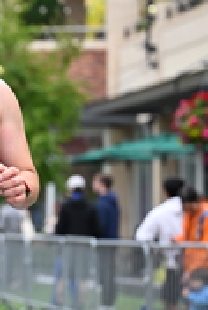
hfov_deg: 6.0
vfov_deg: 9.0
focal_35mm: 228
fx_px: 1968
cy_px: 148
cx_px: -89
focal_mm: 73
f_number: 2.8
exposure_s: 1/2000
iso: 640
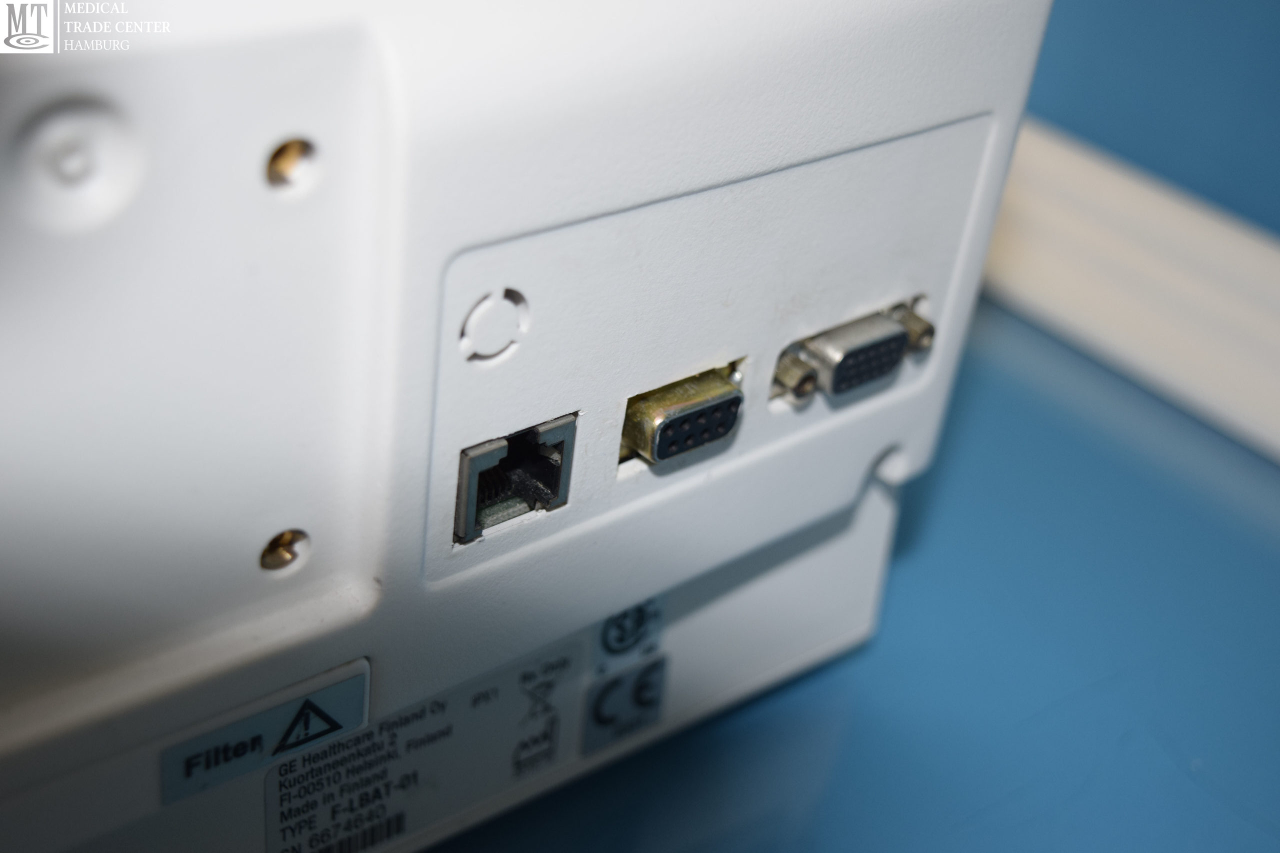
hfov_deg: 41.1
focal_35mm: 48
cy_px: 426
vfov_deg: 28.1
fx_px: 1707
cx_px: 640
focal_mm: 32
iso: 640
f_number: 4.5
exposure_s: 1/200
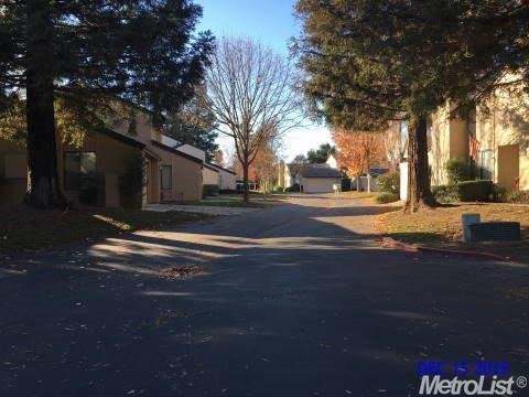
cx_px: 264
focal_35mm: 29
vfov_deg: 48.2
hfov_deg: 61.7
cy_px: 198
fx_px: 443
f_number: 2.2
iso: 25
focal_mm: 4.15
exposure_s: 1/371
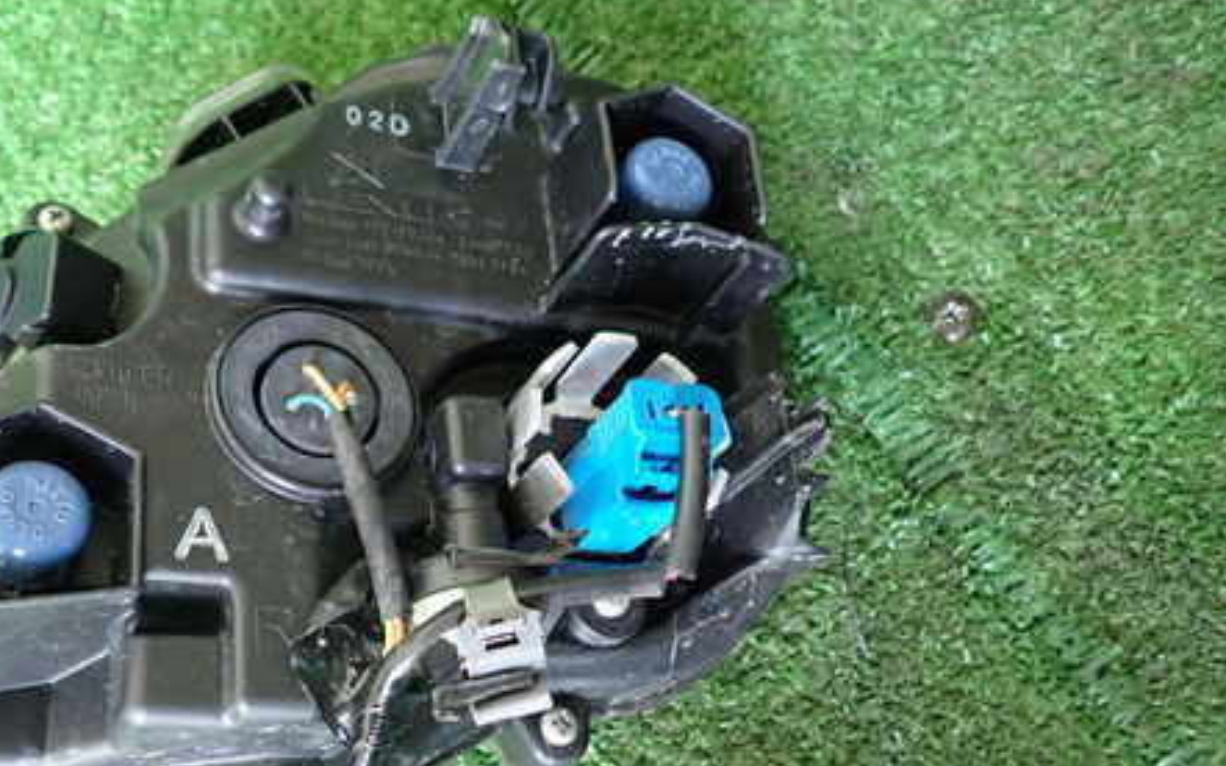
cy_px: 550
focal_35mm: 36
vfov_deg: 34.7
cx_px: 402
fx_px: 1203
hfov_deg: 52.9
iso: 500
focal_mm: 4.5
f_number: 2
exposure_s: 1/60
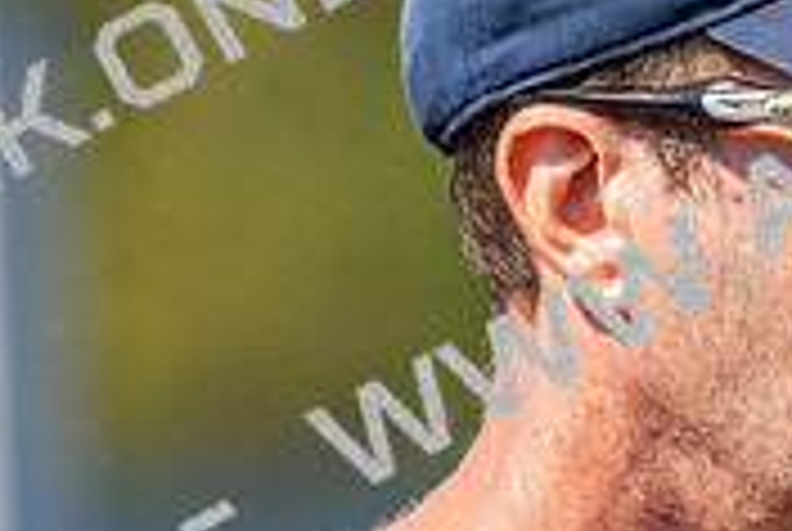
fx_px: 35457
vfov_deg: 0.9
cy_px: 497
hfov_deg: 1.3
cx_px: 864
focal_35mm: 1609
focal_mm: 489
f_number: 6.3
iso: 250
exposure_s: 1/2000
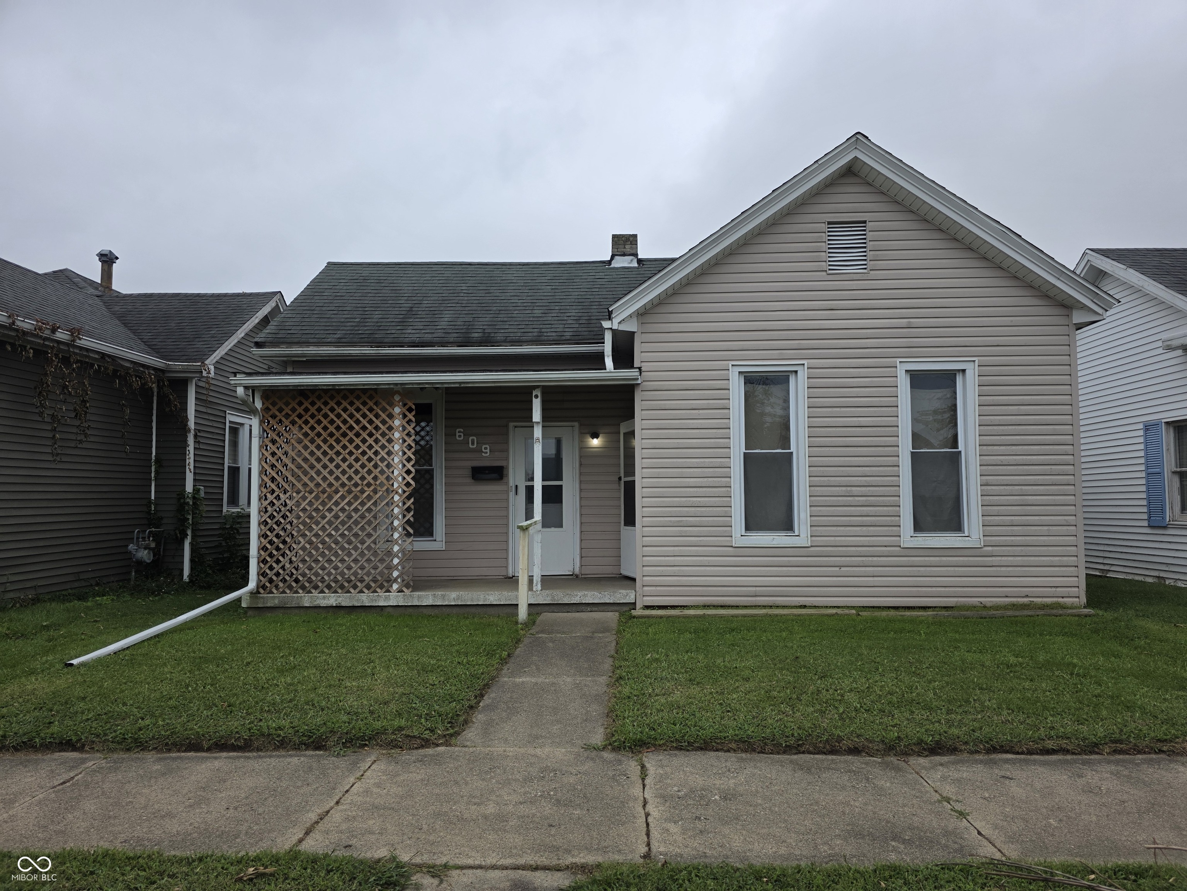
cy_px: 446
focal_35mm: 23
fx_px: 789
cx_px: 594
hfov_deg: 73.9
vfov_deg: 58.9
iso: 80
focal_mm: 6.3
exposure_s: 1/1804
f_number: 1.7
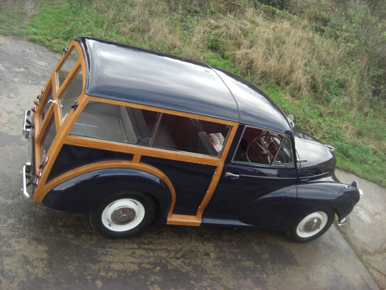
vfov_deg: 37.7
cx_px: 193
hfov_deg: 49.0
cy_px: 145
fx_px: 424
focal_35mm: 38
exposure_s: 1/125
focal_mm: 7.9
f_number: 2.8
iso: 80
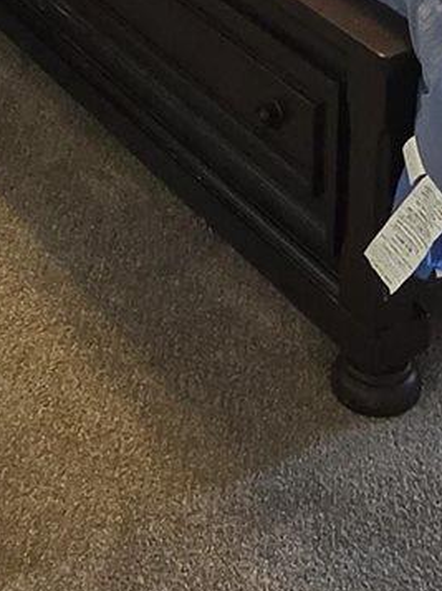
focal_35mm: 84
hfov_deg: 17.5
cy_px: -432
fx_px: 1433
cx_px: 192
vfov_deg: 18.7
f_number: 2.2
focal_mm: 2.2
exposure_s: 1/60
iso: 250
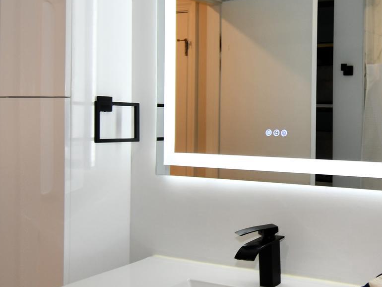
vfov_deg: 31.5
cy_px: 135
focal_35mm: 46
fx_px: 508
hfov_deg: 39.9
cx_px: 294
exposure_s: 1/60
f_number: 4
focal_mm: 12
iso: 250
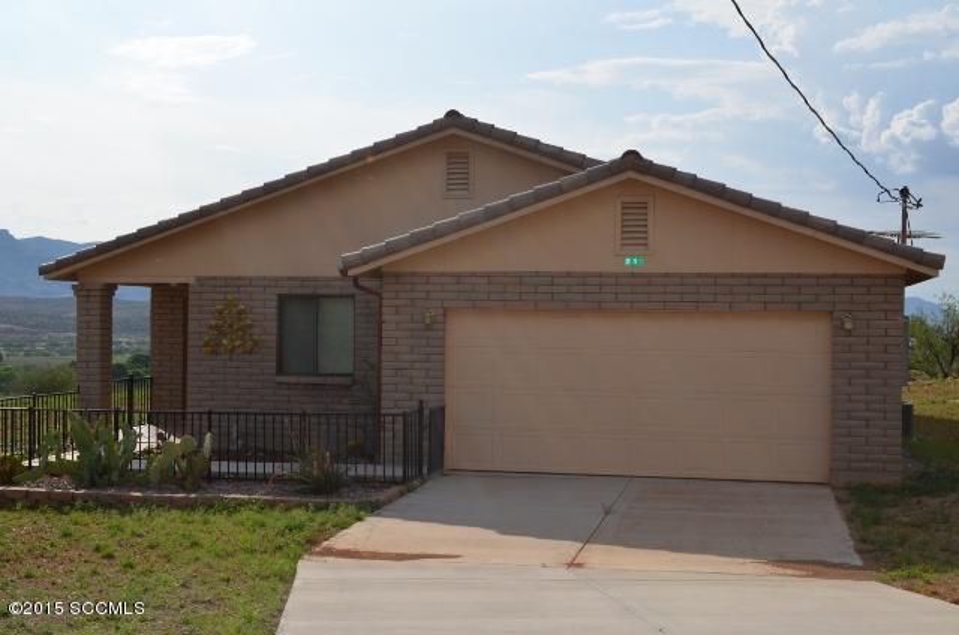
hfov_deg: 41.2
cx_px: 480
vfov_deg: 28.0
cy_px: 318
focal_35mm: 48
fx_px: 1276
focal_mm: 32
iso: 100
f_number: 13
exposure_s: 1/200
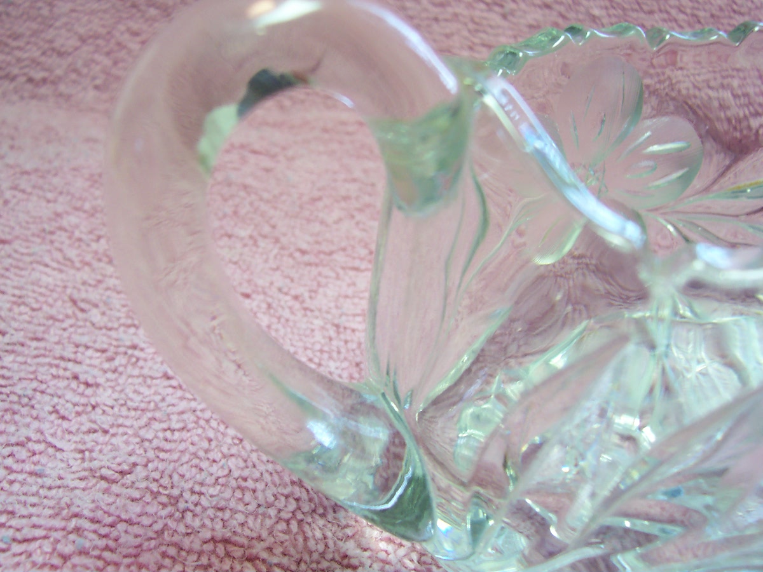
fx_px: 816
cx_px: 382
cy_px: 286
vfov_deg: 38.7
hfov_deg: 50.1
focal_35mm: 37
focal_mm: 5.6
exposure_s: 1/30
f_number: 2.8
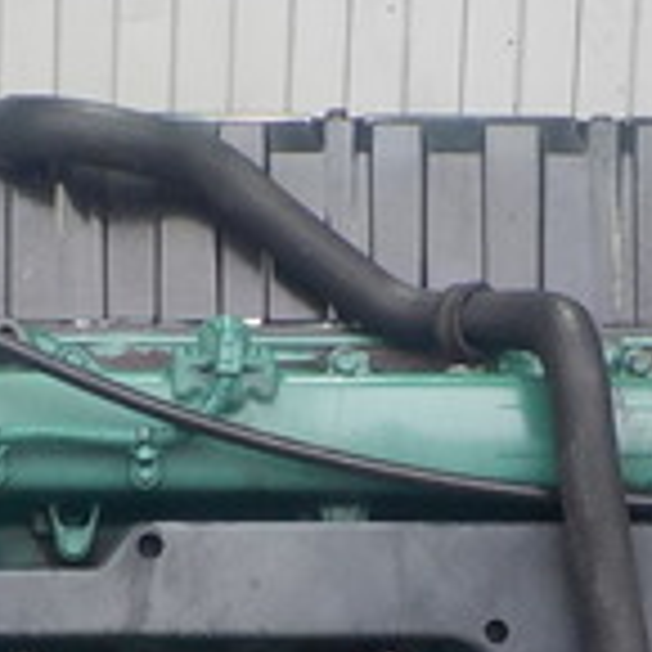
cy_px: 854
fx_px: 2493
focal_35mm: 117
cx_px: 207
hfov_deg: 14.9
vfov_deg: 14.3
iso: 140
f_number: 3.3
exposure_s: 1/30
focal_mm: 4.1
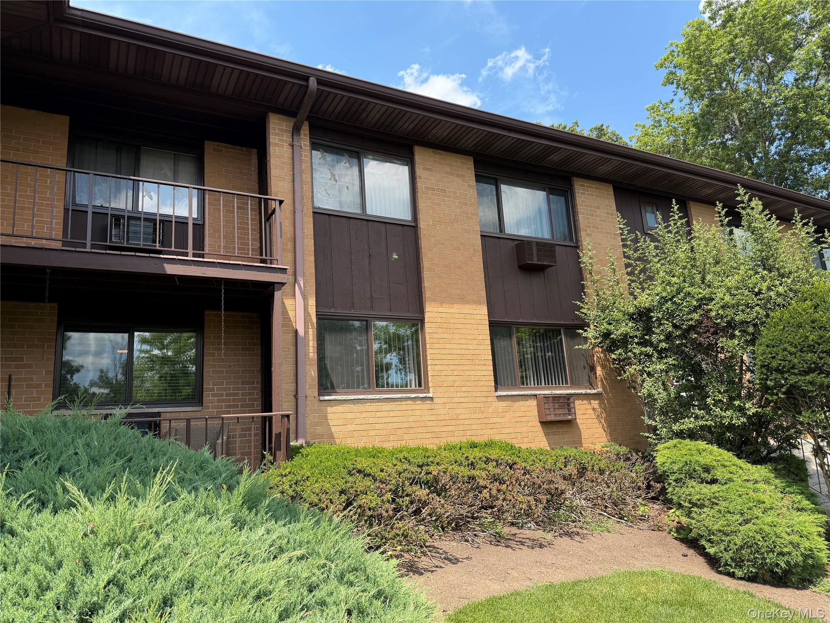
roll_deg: +4.4
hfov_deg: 71.6
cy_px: 312
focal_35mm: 24
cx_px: 415
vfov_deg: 56.8
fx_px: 575
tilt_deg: +11.6
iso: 80
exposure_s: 1/1522
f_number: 1.78
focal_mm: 6.76
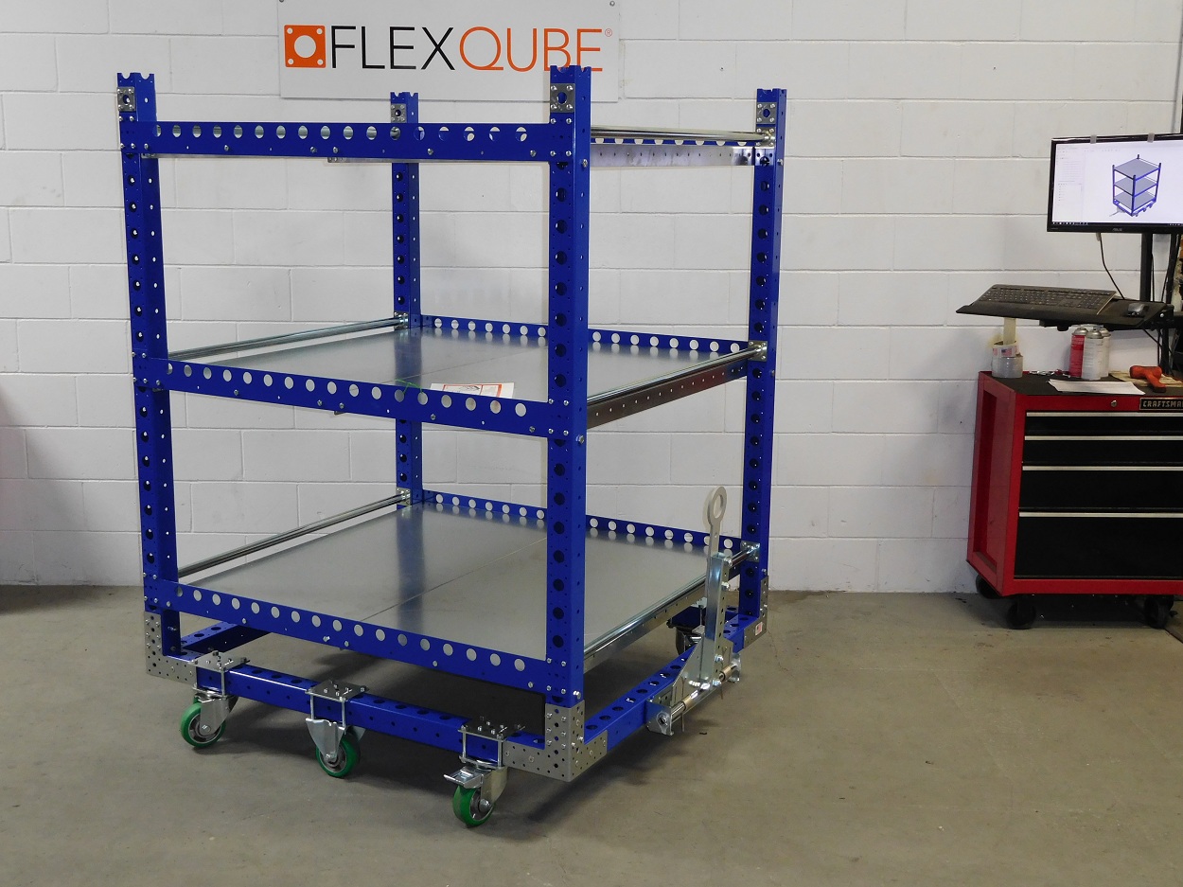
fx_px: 1367
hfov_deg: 46.8
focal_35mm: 40
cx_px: 592
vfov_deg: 35.9
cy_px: 444
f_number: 3.9
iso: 320
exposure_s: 1/30
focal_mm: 7.1
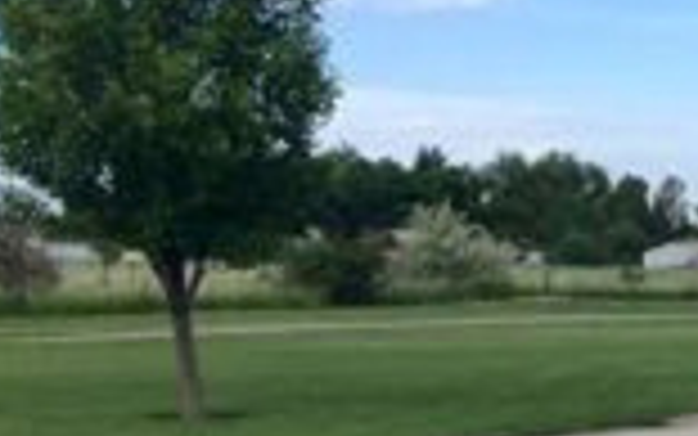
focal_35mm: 127
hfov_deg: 14.5
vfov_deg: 10.3
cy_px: 414
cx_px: 1256
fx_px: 2417
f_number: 2.2
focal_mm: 4.15
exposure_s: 1/1236
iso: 32
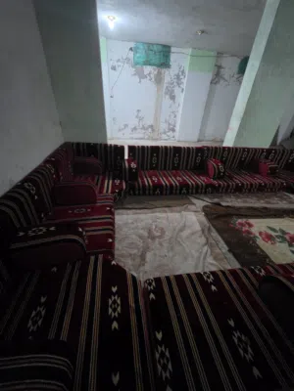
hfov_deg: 89.9
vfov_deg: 106.2
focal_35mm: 13
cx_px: 147
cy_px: 196
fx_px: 147
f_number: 1.9
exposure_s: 1/24
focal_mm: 2.2
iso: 1600
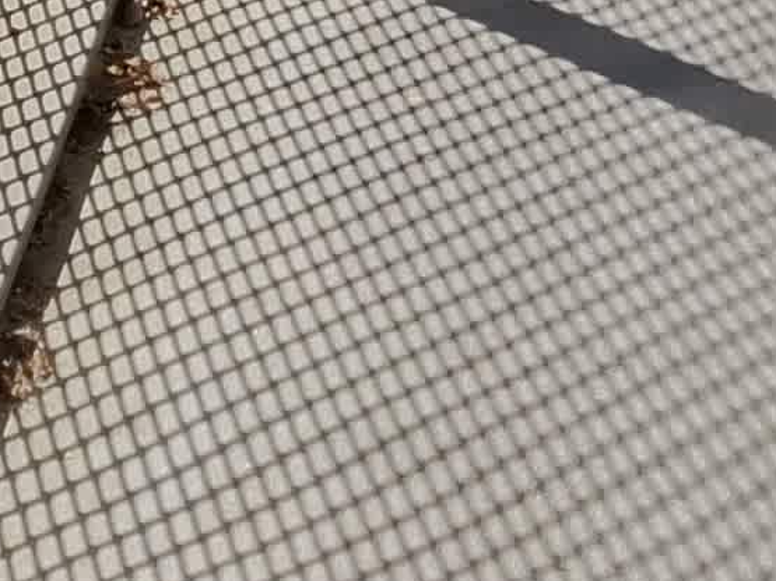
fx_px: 3788
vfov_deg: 7.4
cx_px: 526
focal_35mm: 169
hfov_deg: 11.7
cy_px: -1374
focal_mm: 5.5
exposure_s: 1/2688
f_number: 1.8
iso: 50
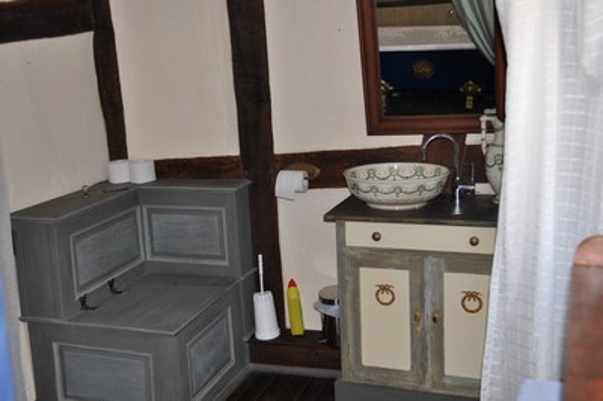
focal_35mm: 44
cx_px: 302
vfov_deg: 30.8
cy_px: 200
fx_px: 728
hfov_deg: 45.0
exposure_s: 1/60
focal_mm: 29
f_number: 4
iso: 200
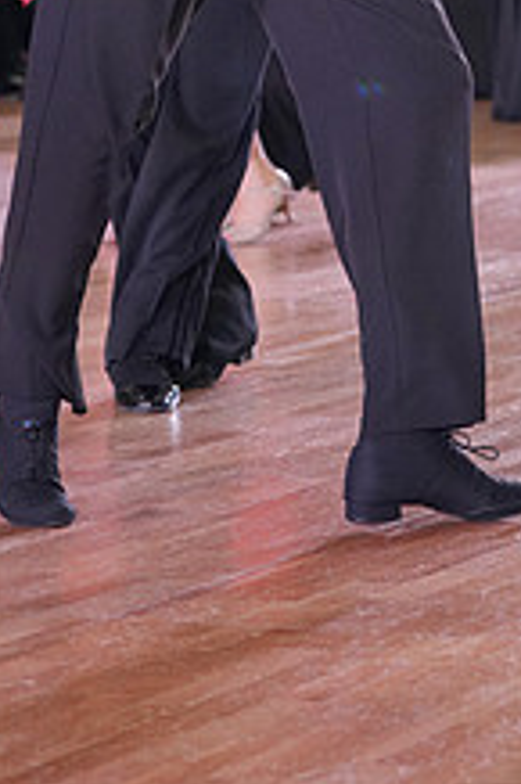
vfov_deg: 10.3
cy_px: -122
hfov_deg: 6.9
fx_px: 4283
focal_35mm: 197
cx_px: 562
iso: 2000
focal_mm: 74
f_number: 4
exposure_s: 1/500
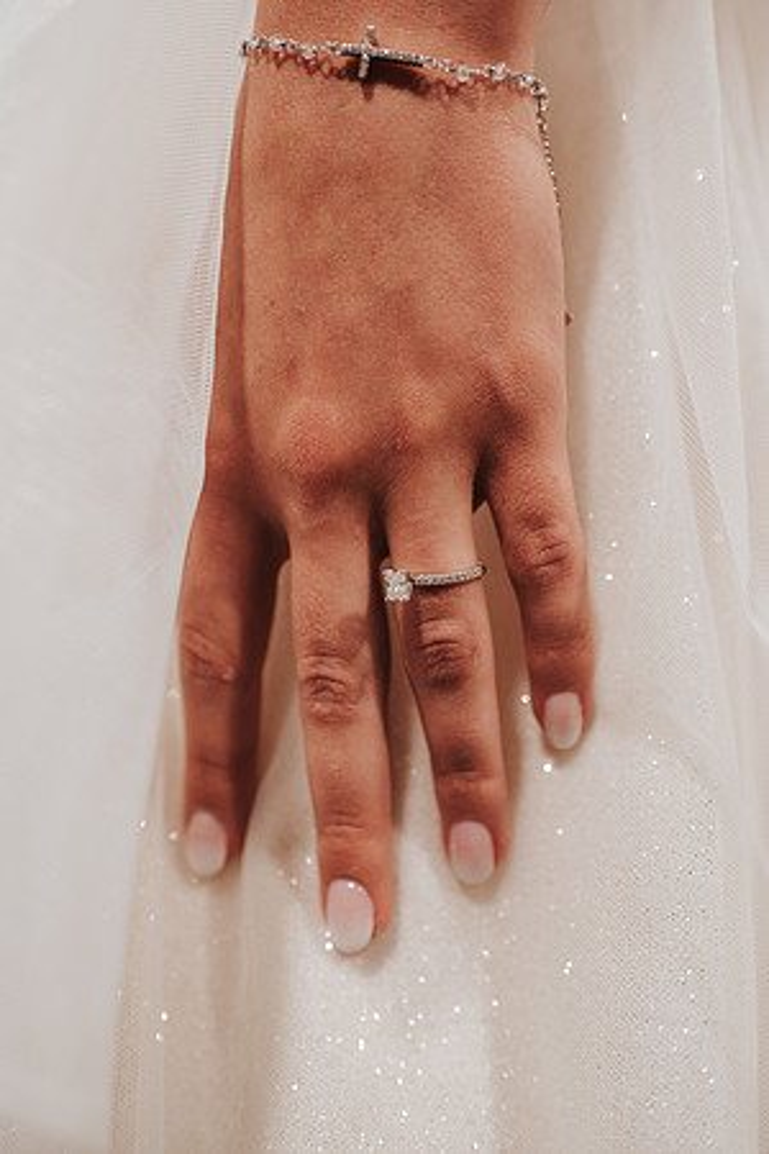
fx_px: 1121
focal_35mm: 35
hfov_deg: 37.9
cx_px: 384
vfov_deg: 54.4
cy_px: 577
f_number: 2.8
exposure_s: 1/125
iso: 1000
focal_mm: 35
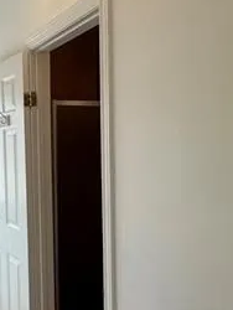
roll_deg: +0.5
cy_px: 164
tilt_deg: -3.4
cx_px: 17
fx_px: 385
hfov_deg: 31.8
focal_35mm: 43
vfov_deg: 43.8
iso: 64
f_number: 2.2
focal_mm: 2.22
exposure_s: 1/120
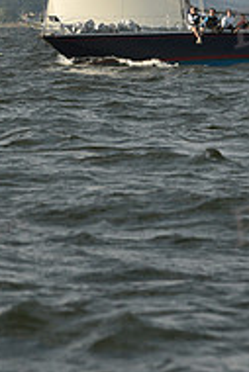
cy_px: -76
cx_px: 130
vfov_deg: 4.4
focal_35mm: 472
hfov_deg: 2.9
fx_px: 4888
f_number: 6.3
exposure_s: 1/1000
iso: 250
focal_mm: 155
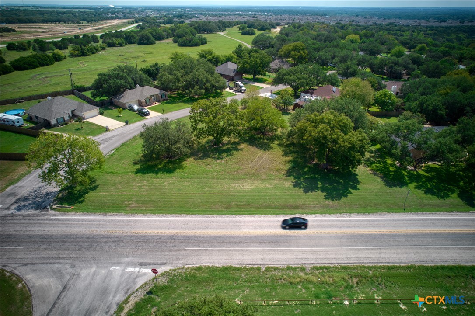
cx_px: 238
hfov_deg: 78.6
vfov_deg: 57.2
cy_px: 158
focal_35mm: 22
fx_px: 290
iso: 100
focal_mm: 8.38
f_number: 2.8
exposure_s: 1/90
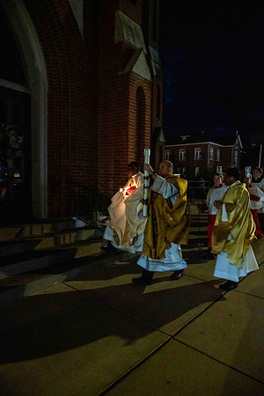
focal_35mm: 24
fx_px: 264
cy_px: 198
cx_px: 132
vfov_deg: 73.7
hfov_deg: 53.1
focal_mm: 24
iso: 8000
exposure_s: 1/40
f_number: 6.3
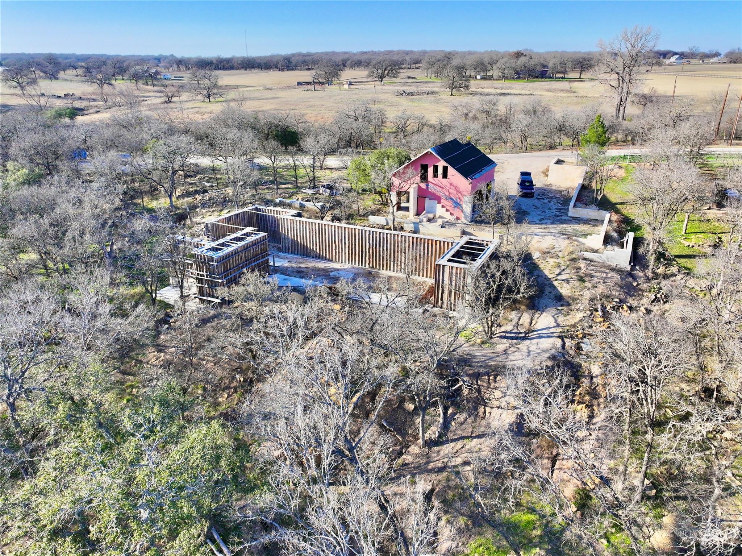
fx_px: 514
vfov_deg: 56.8
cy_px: 278
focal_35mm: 24
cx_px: 371
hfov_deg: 71.6
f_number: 2.8
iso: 260
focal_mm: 12.29
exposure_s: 1/240
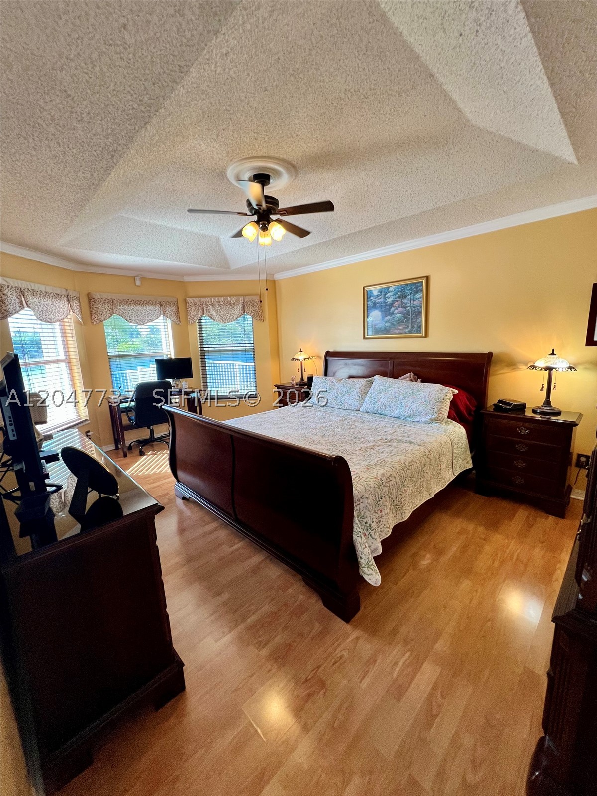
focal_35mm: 13
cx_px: 298
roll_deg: +2.1
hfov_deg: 89.9
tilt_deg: -10.4
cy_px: 398
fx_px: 299
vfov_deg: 106.2
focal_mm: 1.57
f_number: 1.8
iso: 125
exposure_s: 1/120
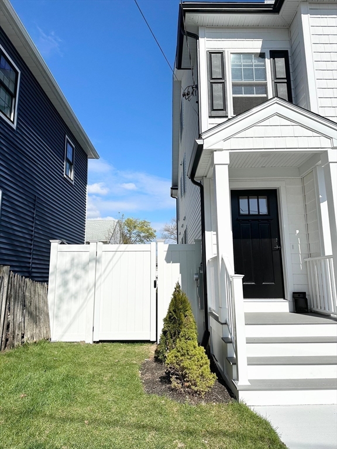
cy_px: 224
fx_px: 312
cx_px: 168
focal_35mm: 24
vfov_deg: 71.6
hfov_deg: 56.8
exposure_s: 1/13699
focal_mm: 6.86
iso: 80
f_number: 1.8
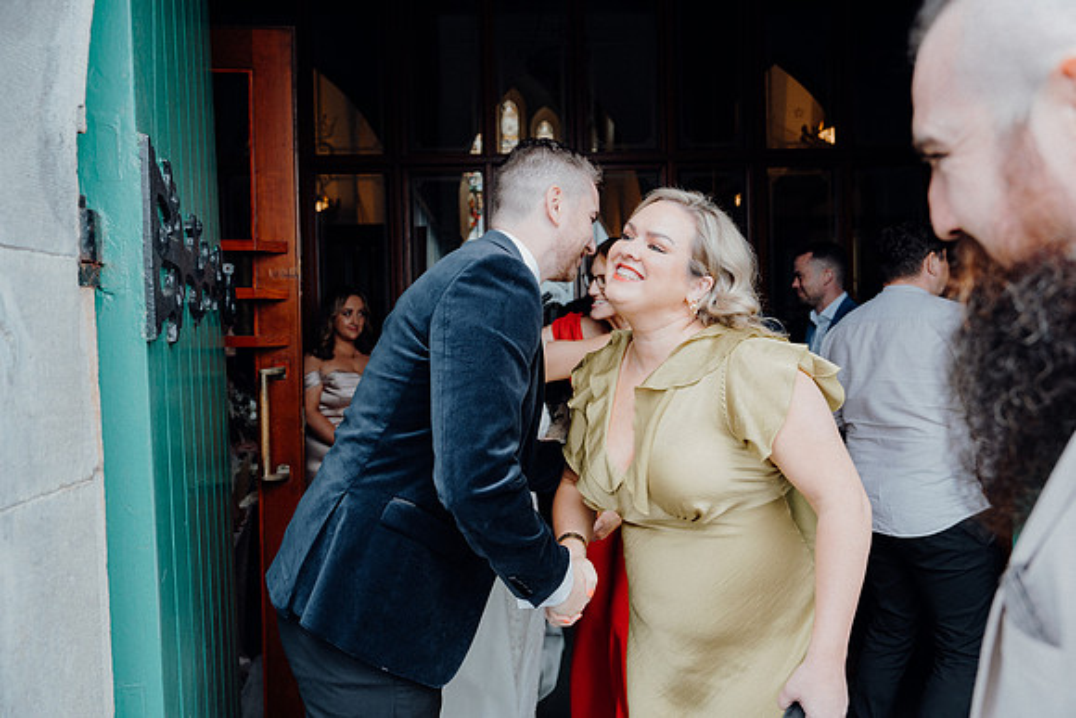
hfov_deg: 67.4
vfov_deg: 48.0
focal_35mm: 27
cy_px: 359
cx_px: 538
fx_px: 807
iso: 200
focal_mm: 27
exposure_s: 1/200
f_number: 3.5
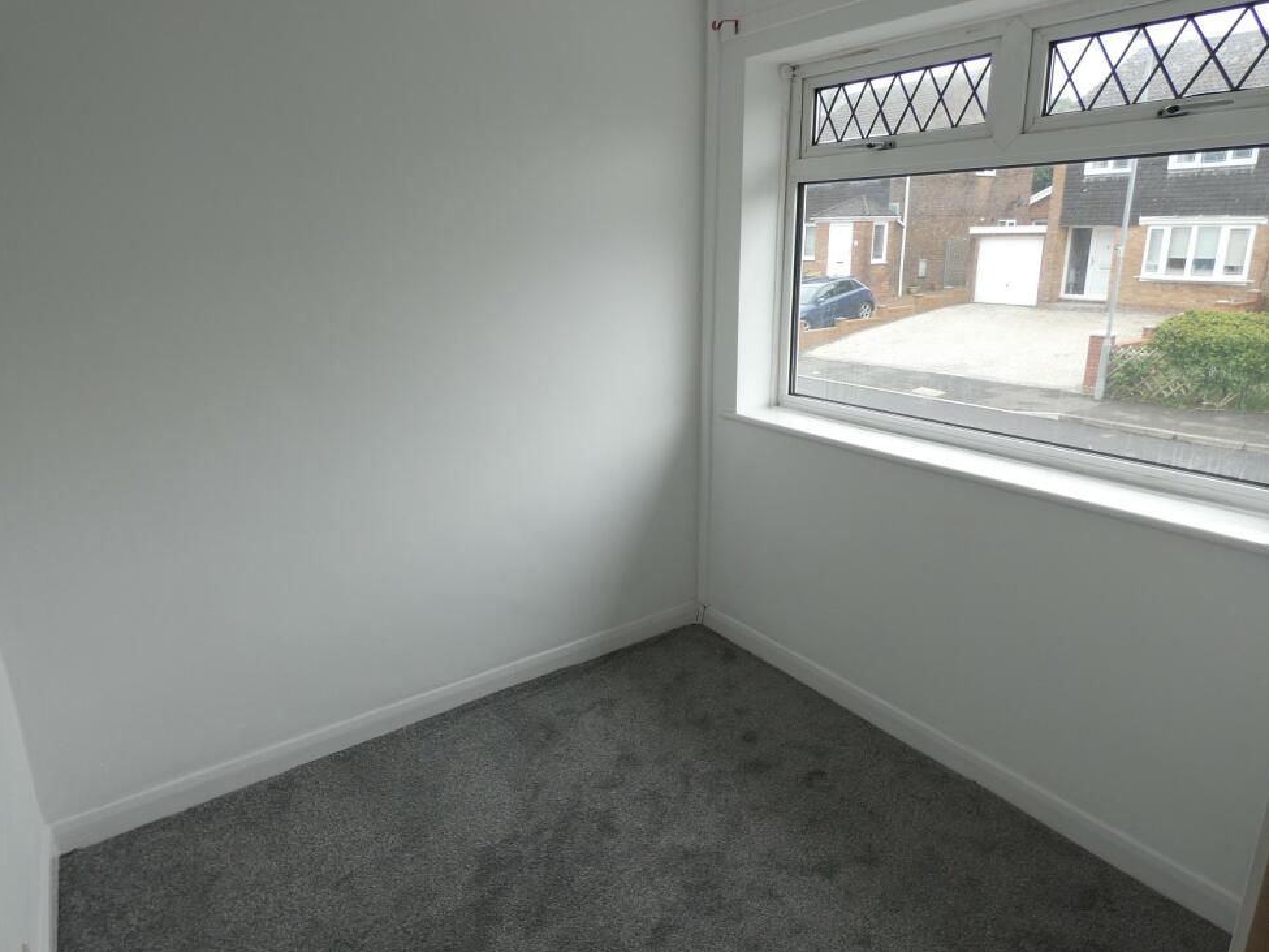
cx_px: 621
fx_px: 770
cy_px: 469
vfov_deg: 63.4
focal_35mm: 21
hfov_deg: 79.0
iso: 80
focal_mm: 3.6
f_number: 2.8
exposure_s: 1/100
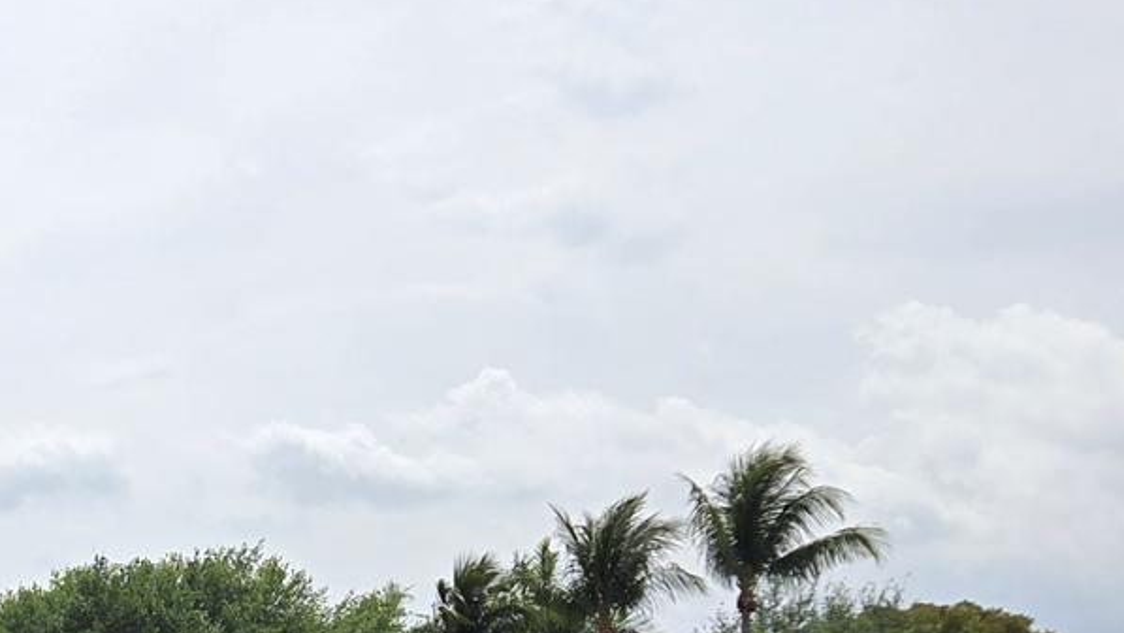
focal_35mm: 84
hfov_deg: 23.1
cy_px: 887
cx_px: -241
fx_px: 2504
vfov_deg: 13.7
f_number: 1.8
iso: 25
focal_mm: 5.4
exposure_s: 1/3483
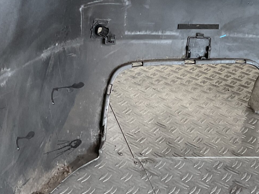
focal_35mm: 77
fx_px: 576
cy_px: 68
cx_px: 106
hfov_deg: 25.3
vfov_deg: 19.1
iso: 64
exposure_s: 1/120
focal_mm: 3
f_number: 1.8
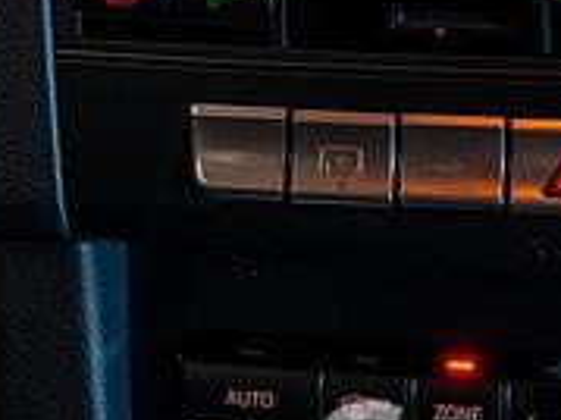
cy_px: -398
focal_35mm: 151
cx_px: 608
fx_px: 2446
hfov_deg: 12.9
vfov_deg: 9.3
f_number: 13
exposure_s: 1/2.5
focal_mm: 26
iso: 500
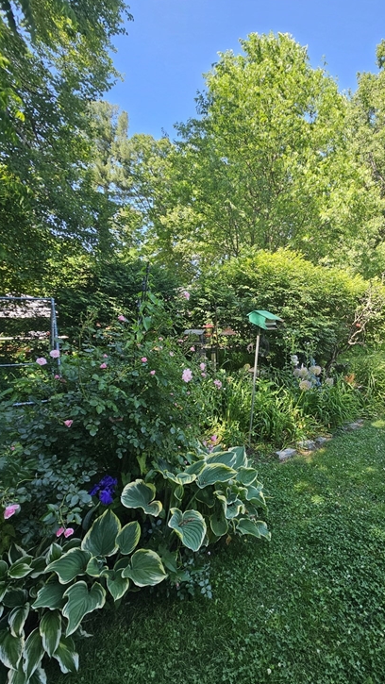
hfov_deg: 67.8
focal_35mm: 15
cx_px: 269
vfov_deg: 103.0
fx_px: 272
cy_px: 341
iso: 50
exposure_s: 1/256
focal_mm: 2.2
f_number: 2.2
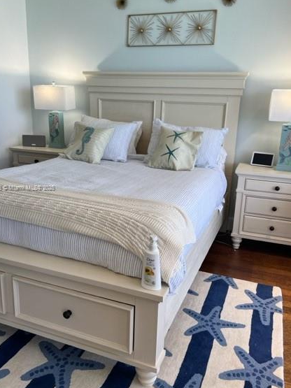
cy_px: 188
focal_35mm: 30
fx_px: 336
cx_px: 142
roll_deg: -1.3
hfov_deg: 46.8
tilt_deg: -14.1
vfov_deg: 60.0
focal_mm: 5.7
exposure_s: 1/123
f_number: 1.5
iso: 32
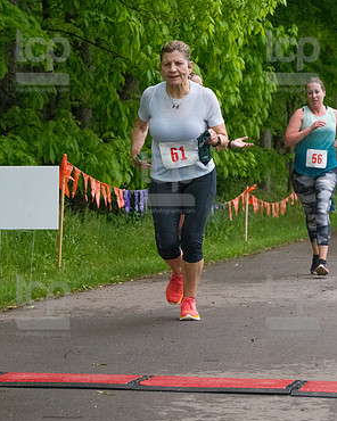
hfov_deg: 11.3
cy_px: 182
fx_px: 1708
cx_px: 168
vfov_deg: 14.1
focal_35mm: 137
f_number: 5.6
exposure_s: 1/1250
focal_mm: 80
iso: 6400
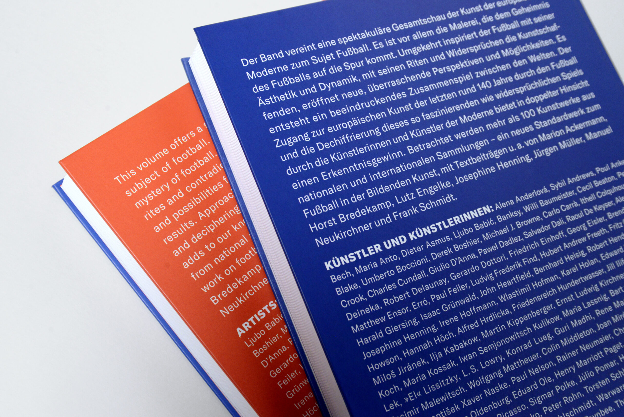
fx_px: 832
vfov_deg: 28.1
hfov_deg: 41.1
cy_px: 208
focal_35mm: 48
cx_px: 312
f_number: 8
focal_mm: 48
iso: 2500
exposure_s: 1/200
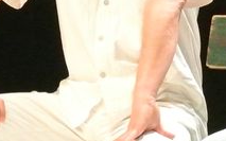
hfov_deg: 3.4
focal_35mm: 613
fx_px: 3775
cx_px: 292
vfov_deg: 2.1
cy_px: 9
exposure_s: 1/250
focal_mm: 59.4
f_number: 5.6
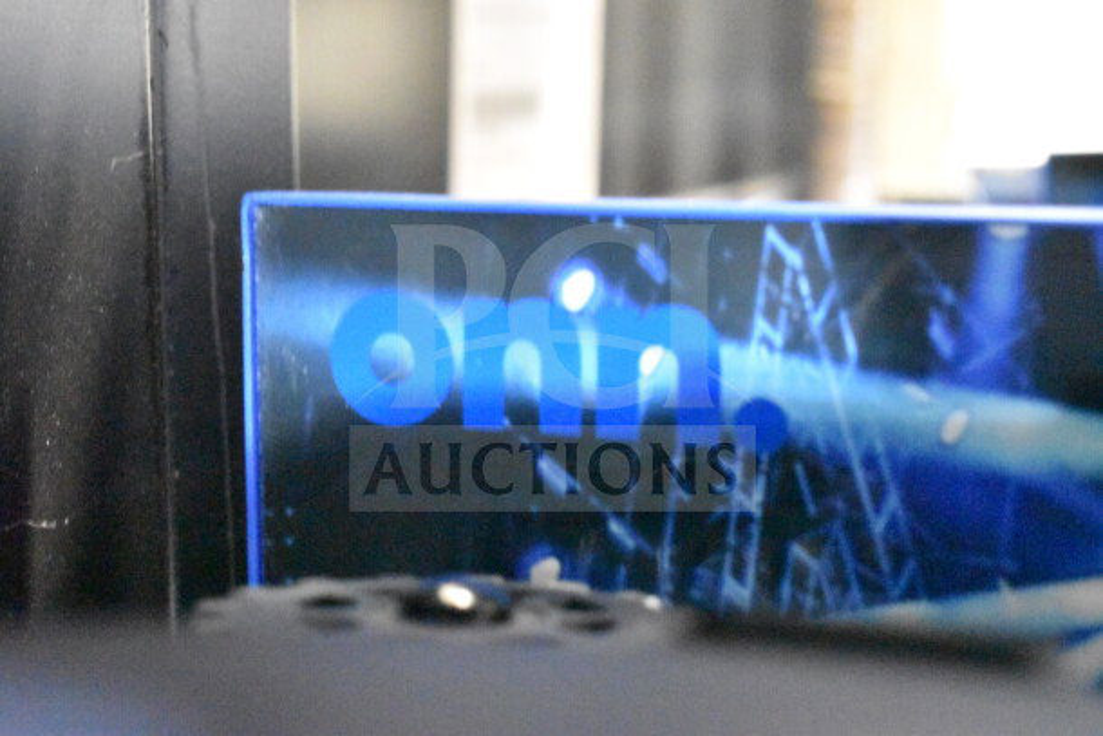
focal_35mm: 69
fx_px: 2114
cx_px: 552
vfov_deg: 19.7
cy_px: 368
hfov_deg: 29.2
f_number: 5.3
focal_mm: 46
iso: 25600
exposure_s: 1/8
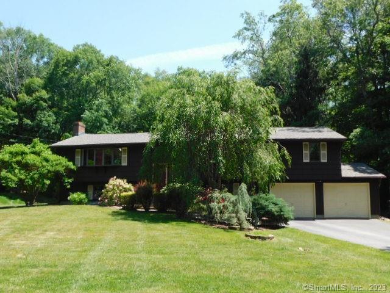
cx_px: 195
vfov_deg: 39.7
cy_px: 146
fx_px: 406
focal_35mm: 36
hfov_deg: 51.4
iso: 125
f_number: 3.5
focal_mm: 6.3
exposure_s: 1/500
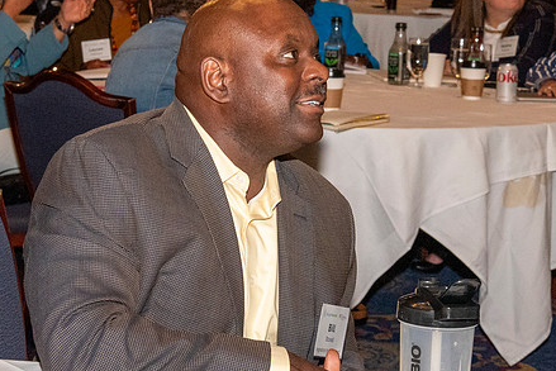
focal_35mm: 111
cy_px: 179
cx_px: 241
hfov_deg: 18.4
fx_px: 1715
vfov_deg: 12.4
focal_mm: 56
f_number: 10
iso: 6400
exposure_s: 1/100
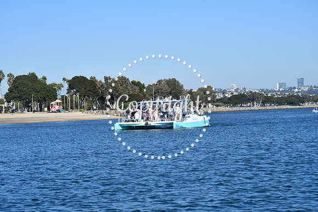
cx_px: 159
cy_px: 106
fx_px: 928
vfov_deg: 13.0
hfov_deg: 19.5
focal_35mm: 105
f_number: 10
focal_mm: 70
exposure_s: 1/400
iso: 100
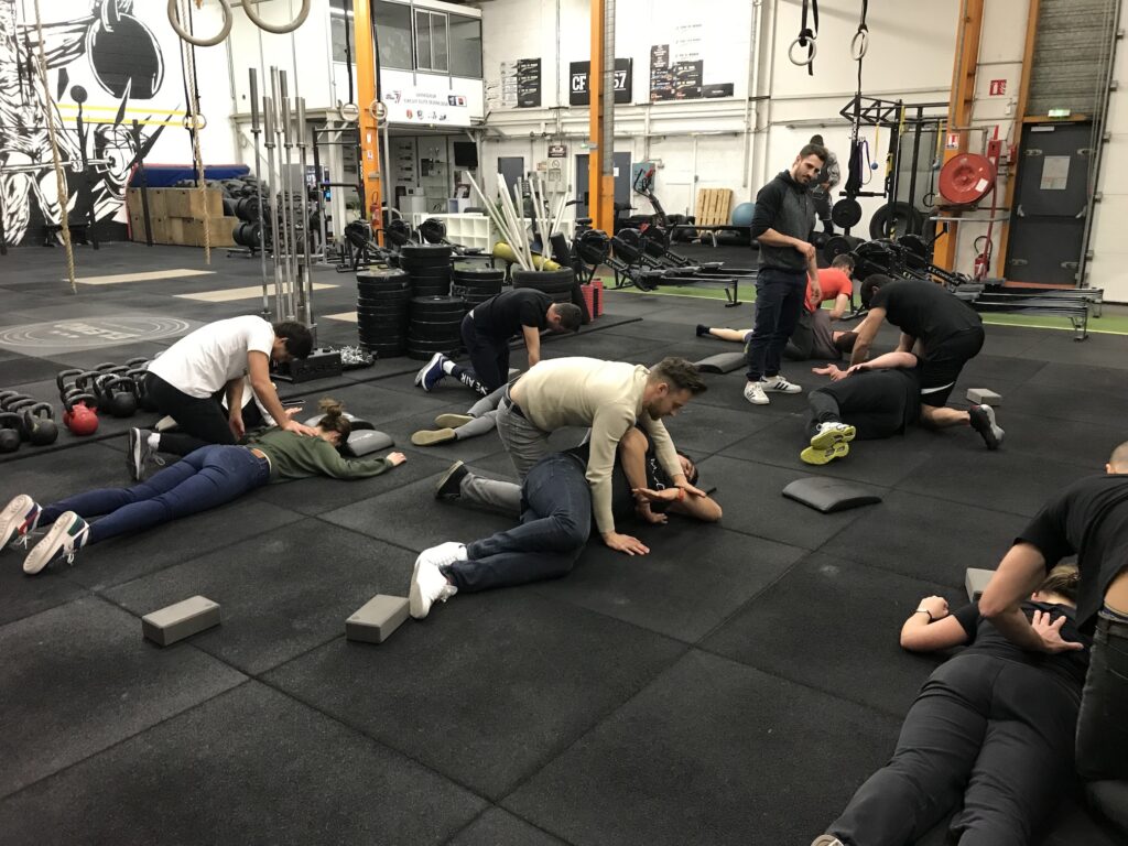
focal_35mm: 28
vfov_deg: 49.7
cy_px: 423
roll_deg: -0.8
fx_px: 912
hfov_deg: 63.4
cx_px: 564
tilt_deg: -13.7
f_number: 1.8
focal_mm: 3.99
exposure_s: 1/14
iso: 100
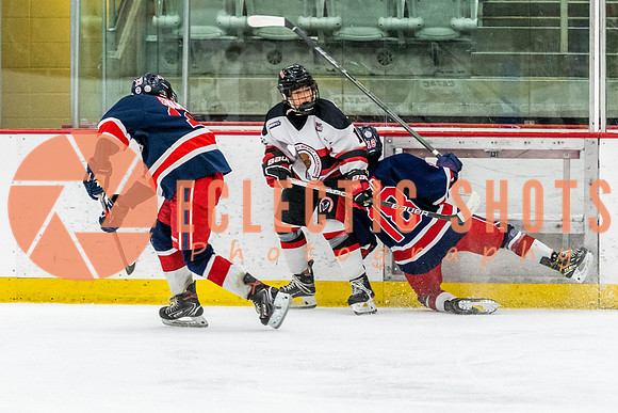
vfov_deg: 4.9
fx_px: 4849
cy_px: 200
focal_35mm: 282
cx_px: 291
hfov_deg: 7.3
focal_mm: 122
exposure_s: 1/640
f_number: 2.8
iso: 2800
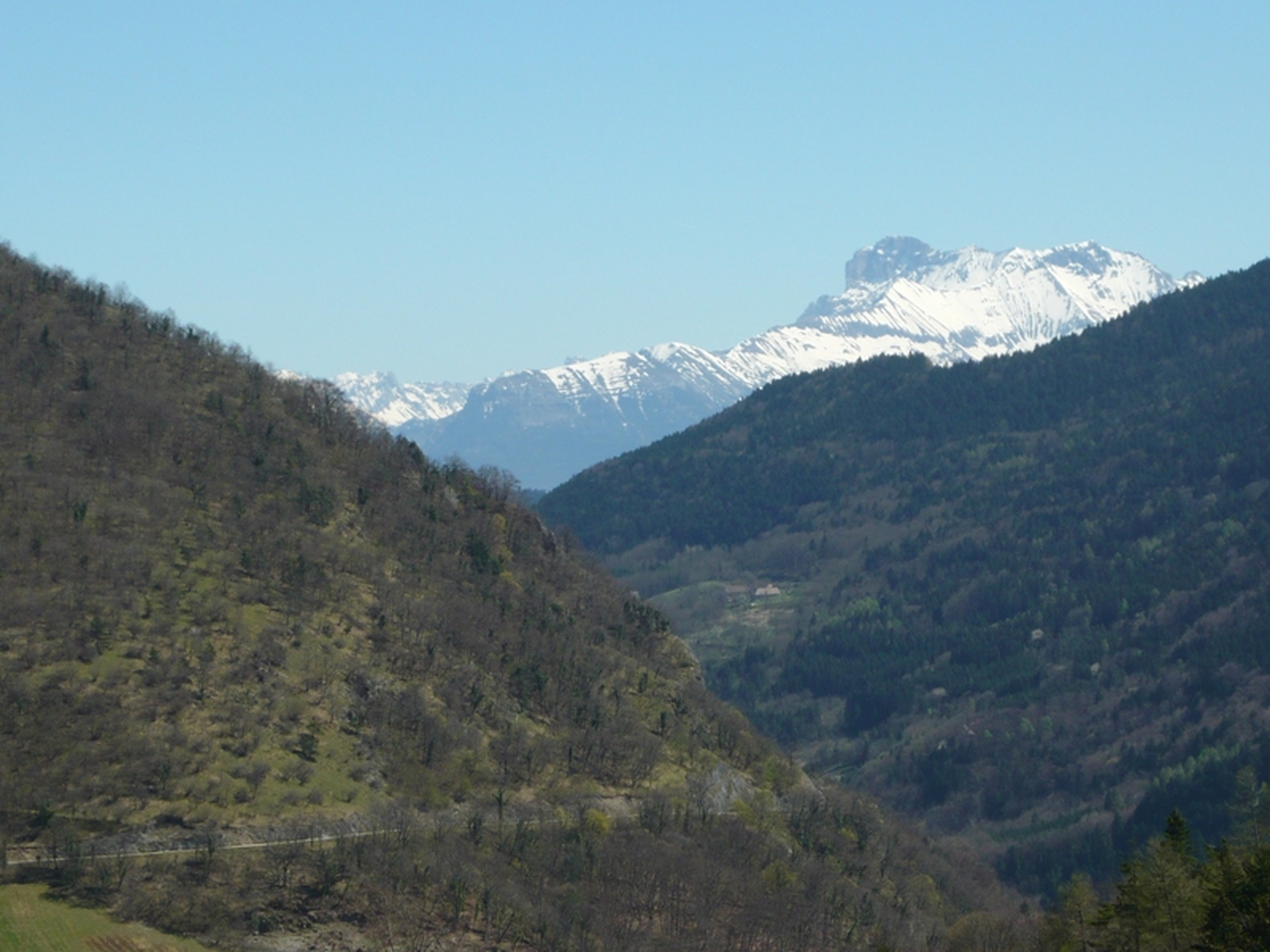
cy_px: 476
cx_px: 635
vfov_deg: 11.7
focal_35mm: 127
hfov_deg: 15.5
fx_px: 4659
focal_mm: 16.5
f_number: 5.1
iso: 100
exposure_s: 1/500
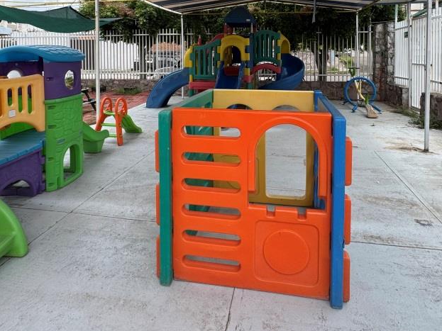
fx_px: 294
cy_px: 64
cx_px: 238
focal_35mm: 23
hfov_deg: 73.8
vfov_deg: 54.7
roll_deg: +1.5
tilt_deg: -2.1
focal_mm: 2.22
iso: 40
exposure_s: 1/849
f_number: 2.2
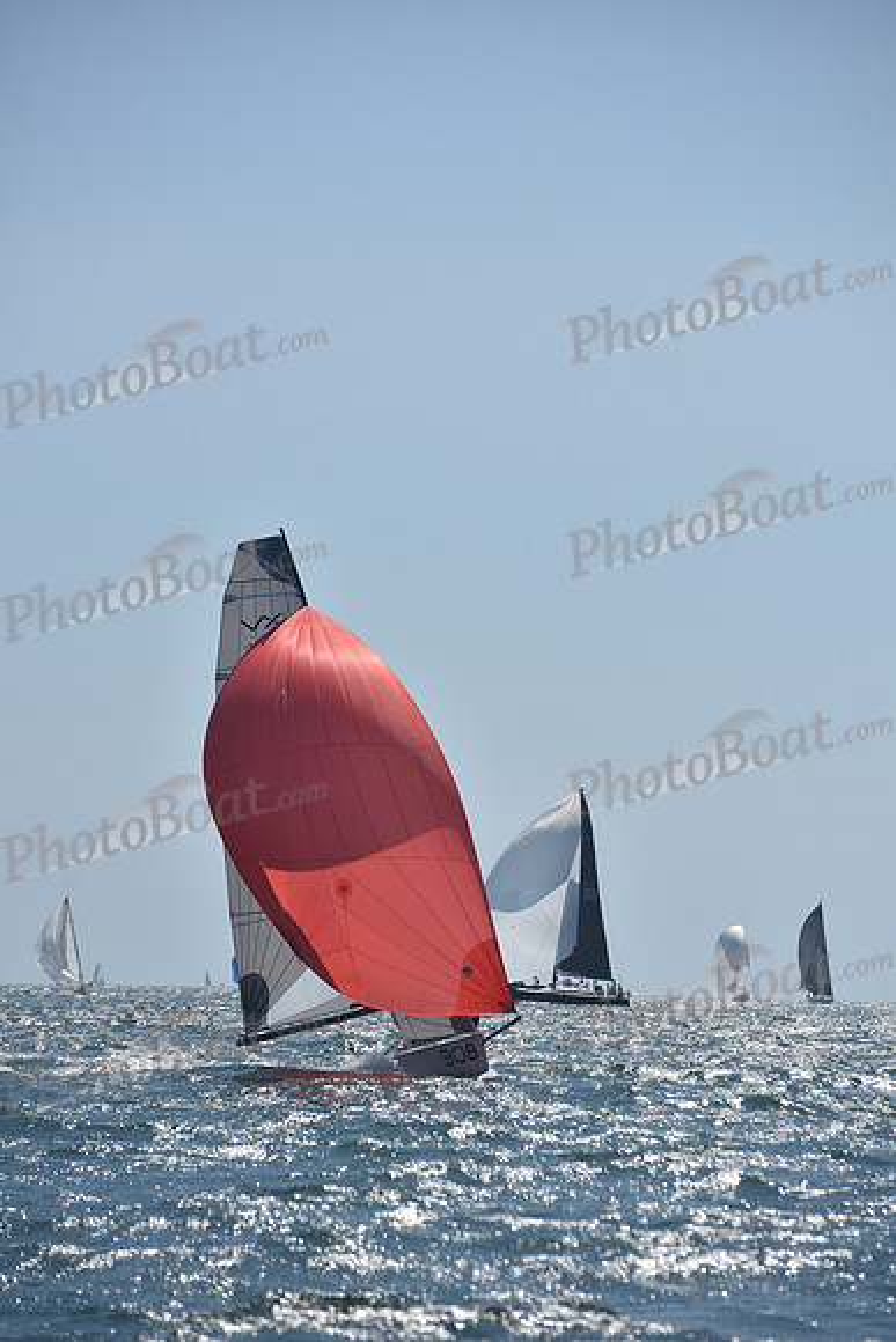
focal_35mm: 190
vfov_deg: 10.8
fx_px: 7089
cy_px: 671
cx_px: 448
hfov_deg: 7.2
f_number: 6.3
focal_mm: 190
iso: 250
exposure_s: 1/1250
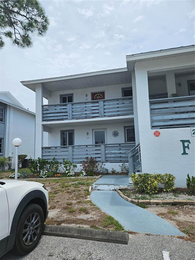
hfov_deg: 58.9
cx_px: 98
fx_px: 173
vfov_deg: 73.9
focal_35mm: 23
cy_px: 130
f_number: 1.8
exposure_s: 1/3309
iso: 25
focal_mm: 5.4
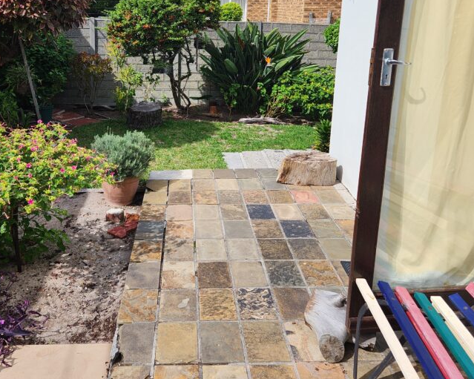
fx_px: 505
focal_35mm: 36
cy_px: 122
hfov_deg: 50.1
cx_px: 203
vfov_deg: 40.6
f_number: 1.8
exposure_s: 1/1293
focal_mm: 5.4
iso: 20
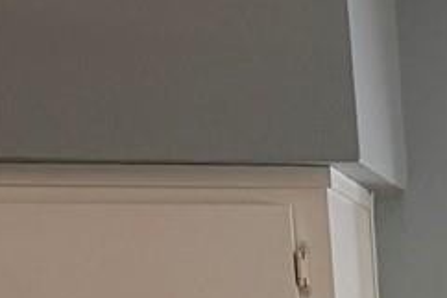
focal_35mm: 165
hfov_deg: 11.0
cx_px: 962
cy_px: 1018
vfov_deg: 7.1
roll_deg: +0.7
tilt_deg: -13.3
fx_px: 2047
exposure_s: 1/120
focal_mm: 6.76
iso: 160
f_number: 1.78
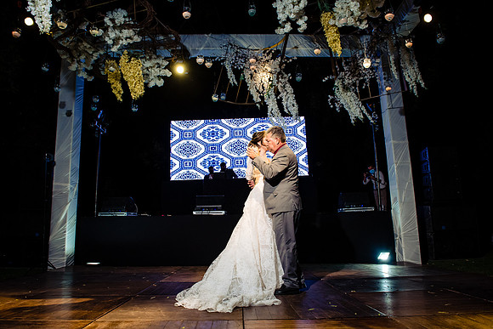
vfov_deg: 51.2
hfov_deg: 71.4
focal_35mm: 25
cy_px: 164
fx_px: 343
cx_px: 246
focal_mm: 24
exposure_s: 1/200
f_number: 6.3
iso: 1600
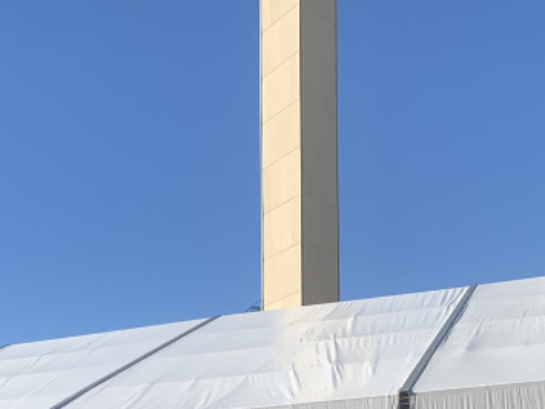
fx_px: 1180
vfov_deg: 18.3
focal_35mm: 75
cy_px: 534
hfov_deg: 23.9
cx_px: -95
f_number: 1.8
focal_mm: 4.25
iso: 25
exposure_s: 1/1779
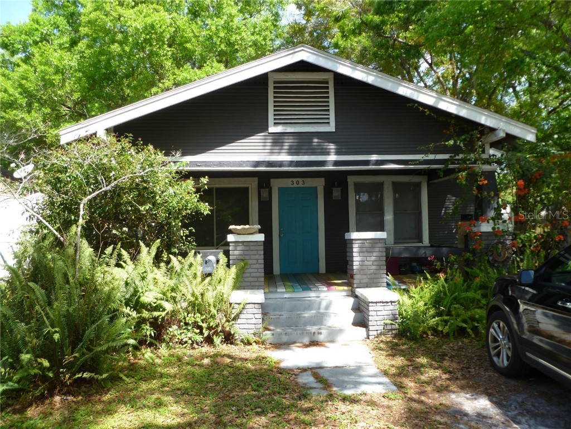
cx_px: 286
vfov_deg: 49.7
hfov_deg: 63.4
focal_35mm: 28
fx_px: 462
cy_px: 214
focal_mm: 5
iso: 80
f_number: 3.3
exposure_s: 1/160
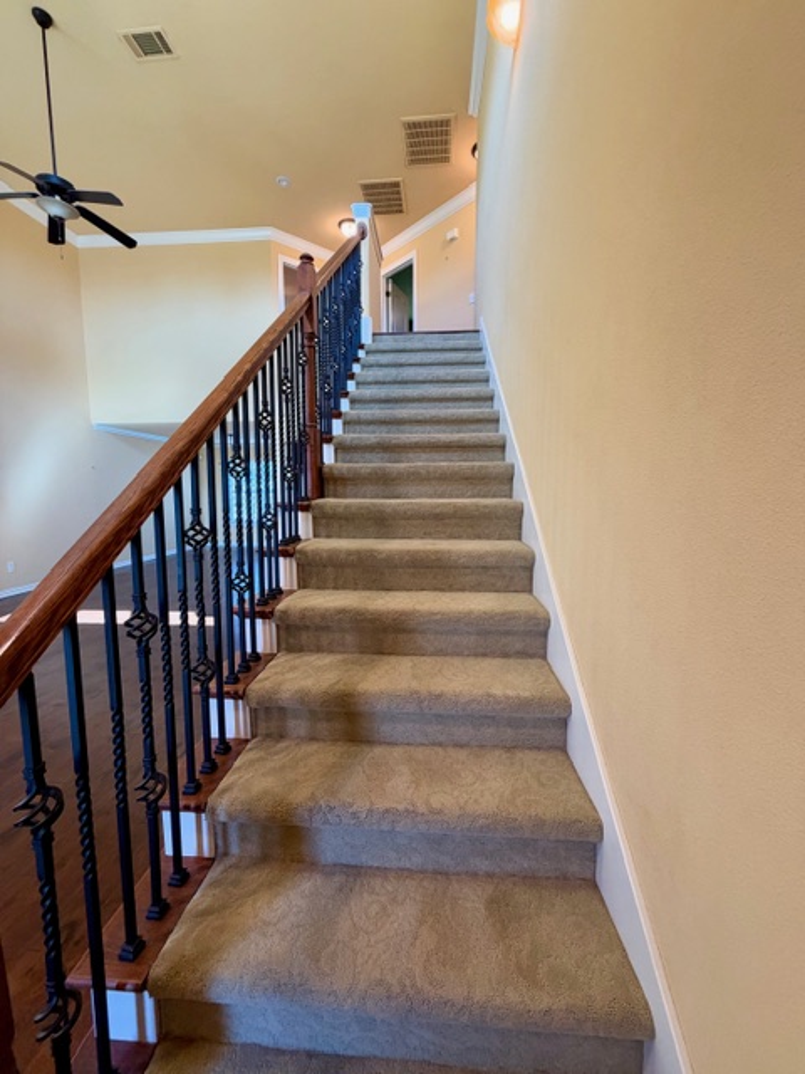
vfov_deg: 102.1
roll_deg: +0.0
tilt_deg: -5.5
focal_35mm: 14
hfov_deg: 85.7
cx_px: 402
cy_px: 537
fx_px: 434
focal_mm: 2.22
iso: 320
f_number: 2.2
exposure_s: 1/60
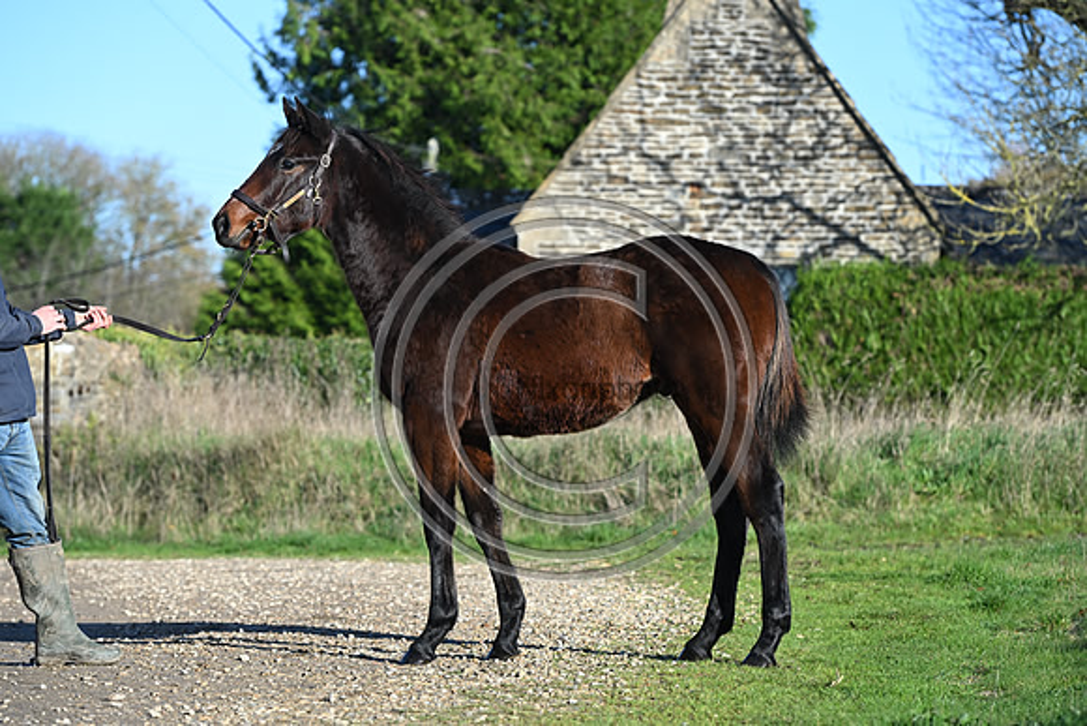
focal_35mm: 125
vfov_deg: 11.0
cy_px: 363
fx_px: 3775
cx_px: 544
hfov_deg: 16.4
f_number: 4.5
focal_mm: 125
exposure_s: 1/1250
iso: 320
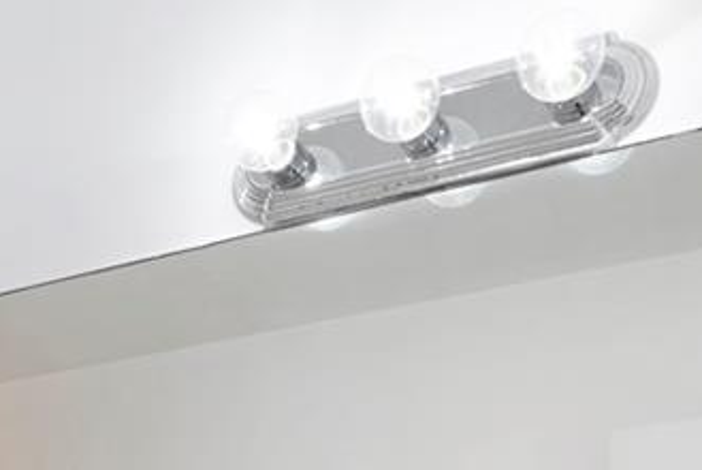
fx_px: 1327
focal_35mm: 68
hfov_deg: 28.6
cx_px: 83
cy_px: 790
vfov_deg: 17.2
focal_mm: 14
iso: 200
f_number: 10
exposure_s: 1/8
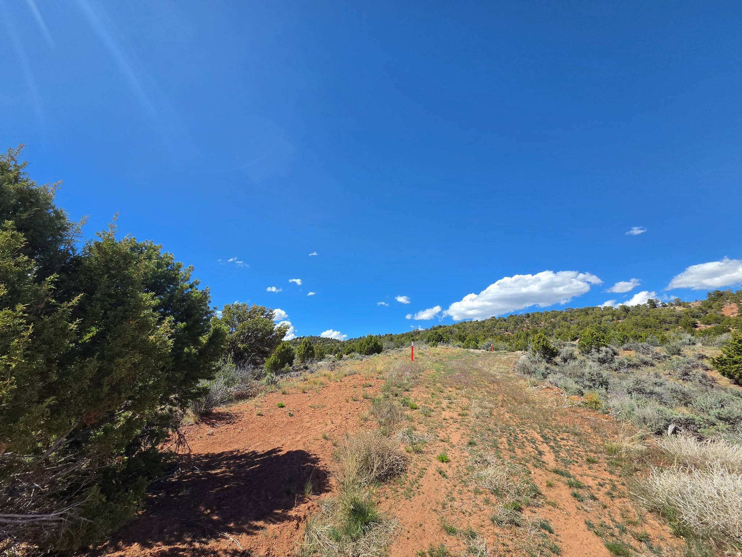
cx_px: 371
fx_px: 279
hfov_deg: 106.2
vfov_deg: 89.9
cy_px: 278
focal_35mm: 13
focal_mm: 2.2
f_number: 2.2
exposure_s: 1/2497
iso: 100
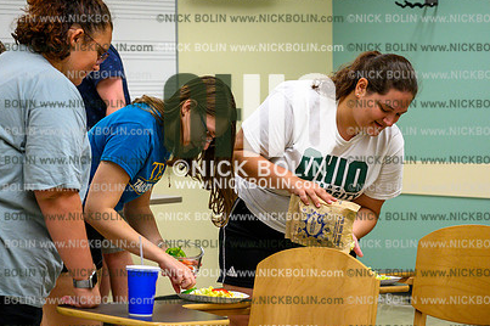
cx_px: 249
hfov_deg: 21.5
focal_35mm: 95
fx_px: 1292
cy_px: 131
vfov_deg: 14.4
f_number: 4.5
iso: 1600
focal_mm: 66
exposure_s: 1/250
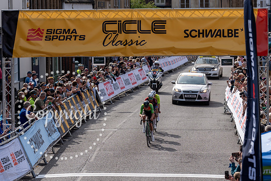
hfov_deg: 12.0
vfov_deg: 8.0
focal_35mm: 172
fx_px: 1293
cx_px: 149
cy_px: 76
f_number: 4.5
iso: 160
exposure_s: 1/1000
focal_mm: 144
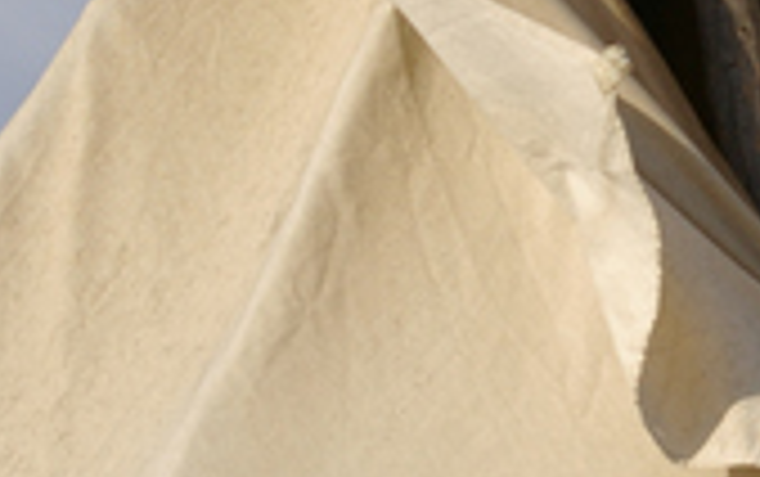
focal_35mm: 262
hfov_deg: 8.0
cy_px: -220
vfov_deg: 5.0
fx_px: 5432
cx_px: 641
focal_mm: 40
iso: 200
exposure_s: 1/500
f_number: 11
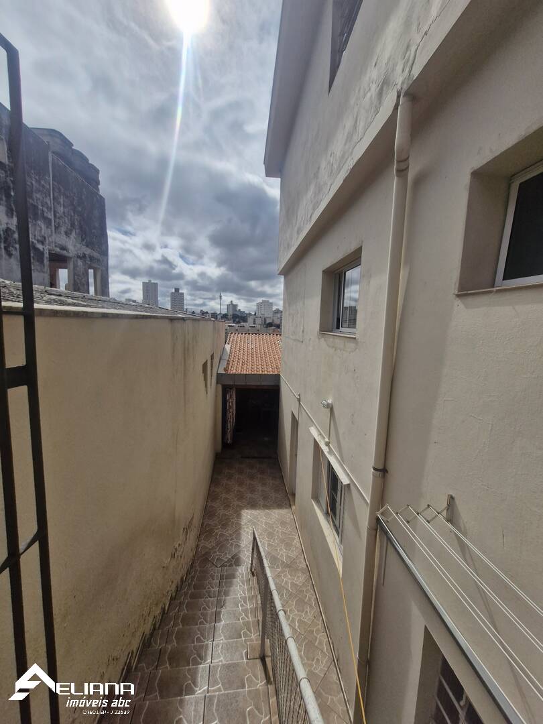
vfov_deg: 106.2
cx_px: 272
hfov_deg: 89.9
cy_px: 362
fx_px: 272
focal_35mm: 13
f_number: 2.2
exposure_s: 1/6128
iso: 50
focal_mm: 1.74
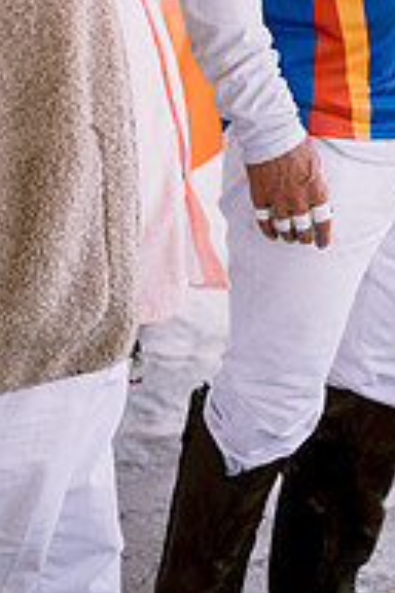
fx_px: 1925
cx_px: 210
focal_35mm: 117
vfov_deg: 16.8
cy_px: -99
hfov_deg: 11.7
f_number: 2.8
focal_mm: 50
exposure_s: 1/1250
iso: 200
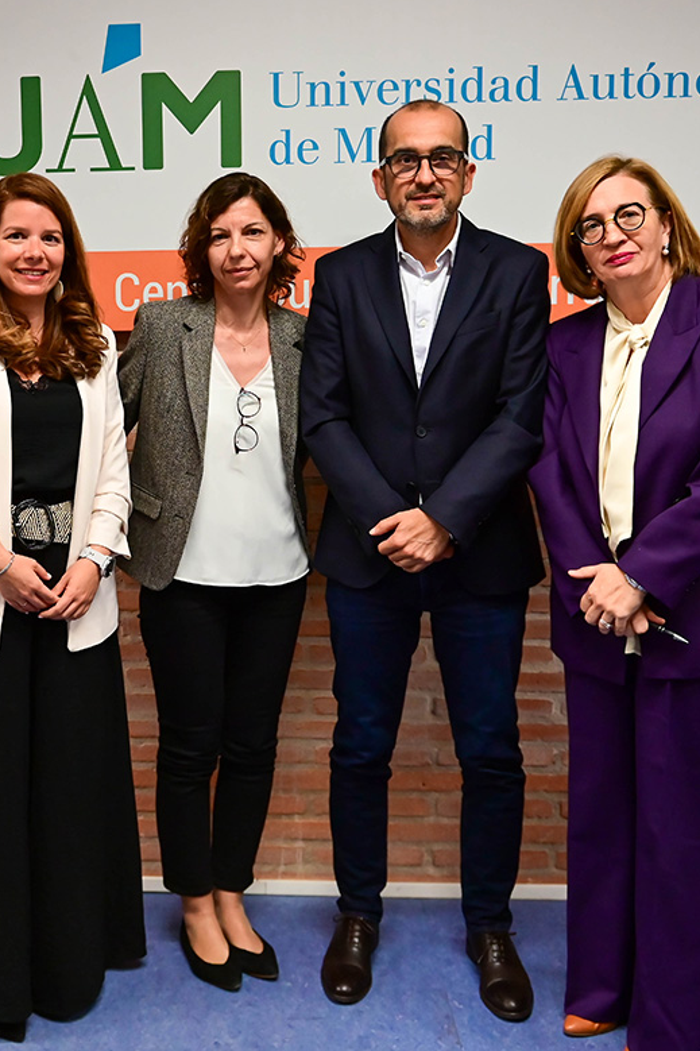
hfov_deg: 34.5
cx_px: 112
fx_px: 1080
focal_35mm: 37
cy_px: 514
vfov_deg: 51.9
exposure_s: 1/250
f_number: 2.8
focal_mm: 24
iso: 2000
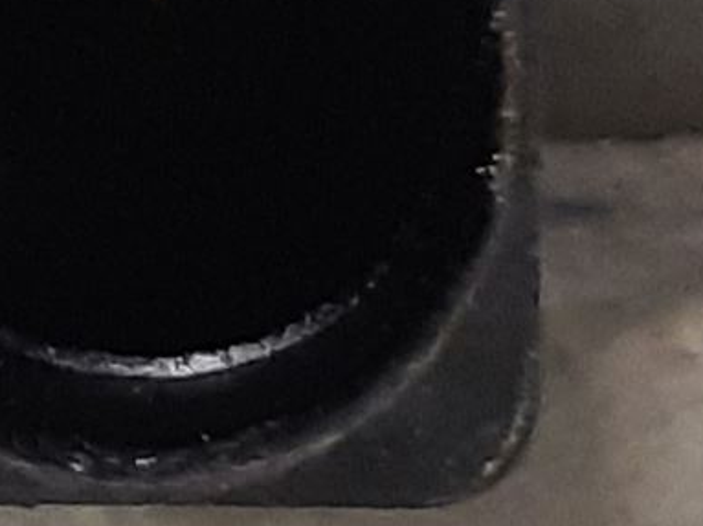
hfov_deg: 13.5
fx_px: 2822
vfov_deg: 10.6
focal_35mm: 139
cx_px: -297
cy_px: 31
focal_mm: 3.93
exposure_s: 1/50
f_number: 1.7
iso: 320
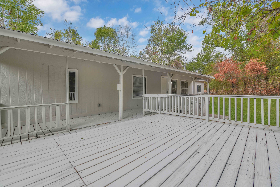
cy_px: 94
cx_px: 140
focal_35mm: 16
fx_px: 124
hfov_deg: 96.7
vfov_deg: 73.7
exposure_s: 1/80
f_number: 8
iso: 100
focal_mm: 16
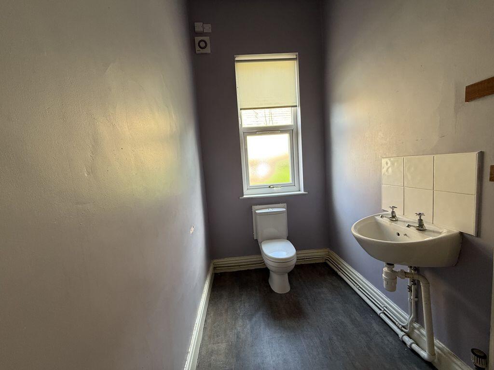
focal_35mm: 14
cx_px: 247
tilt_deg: -4.2
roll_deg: +3.9
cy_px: 185
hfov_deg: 102.1
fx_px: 200
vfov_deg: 85.7
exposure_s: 1/99
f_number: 2.2
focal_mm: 2.22
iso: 160
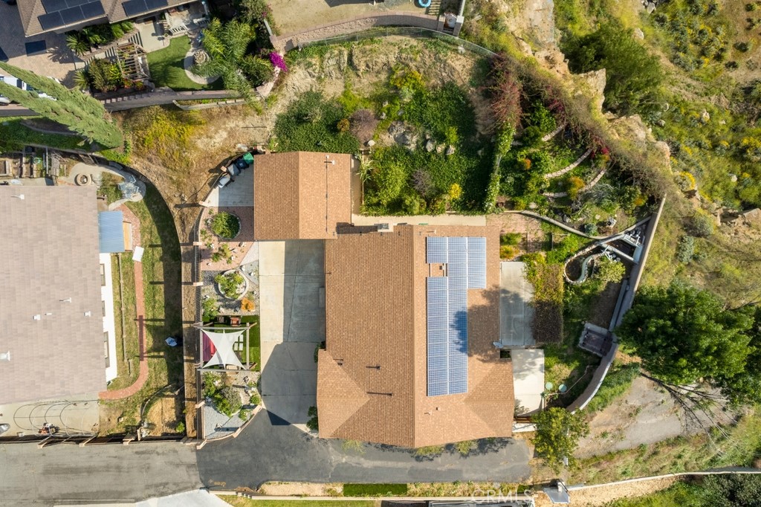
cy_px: 254
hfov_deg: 78.6
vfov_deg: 57.2
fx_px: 465
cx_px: 380
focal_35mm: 22
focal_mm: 8.38
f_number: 2.8
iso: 110
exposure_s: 1/2500
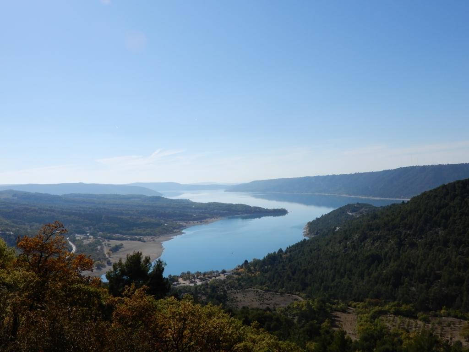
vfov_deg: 40.7
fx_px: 474
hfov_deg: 52.6
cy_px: 176
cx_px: 234
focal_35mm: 35
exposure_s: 1/1600
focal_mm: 6.2
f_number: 4
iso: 80
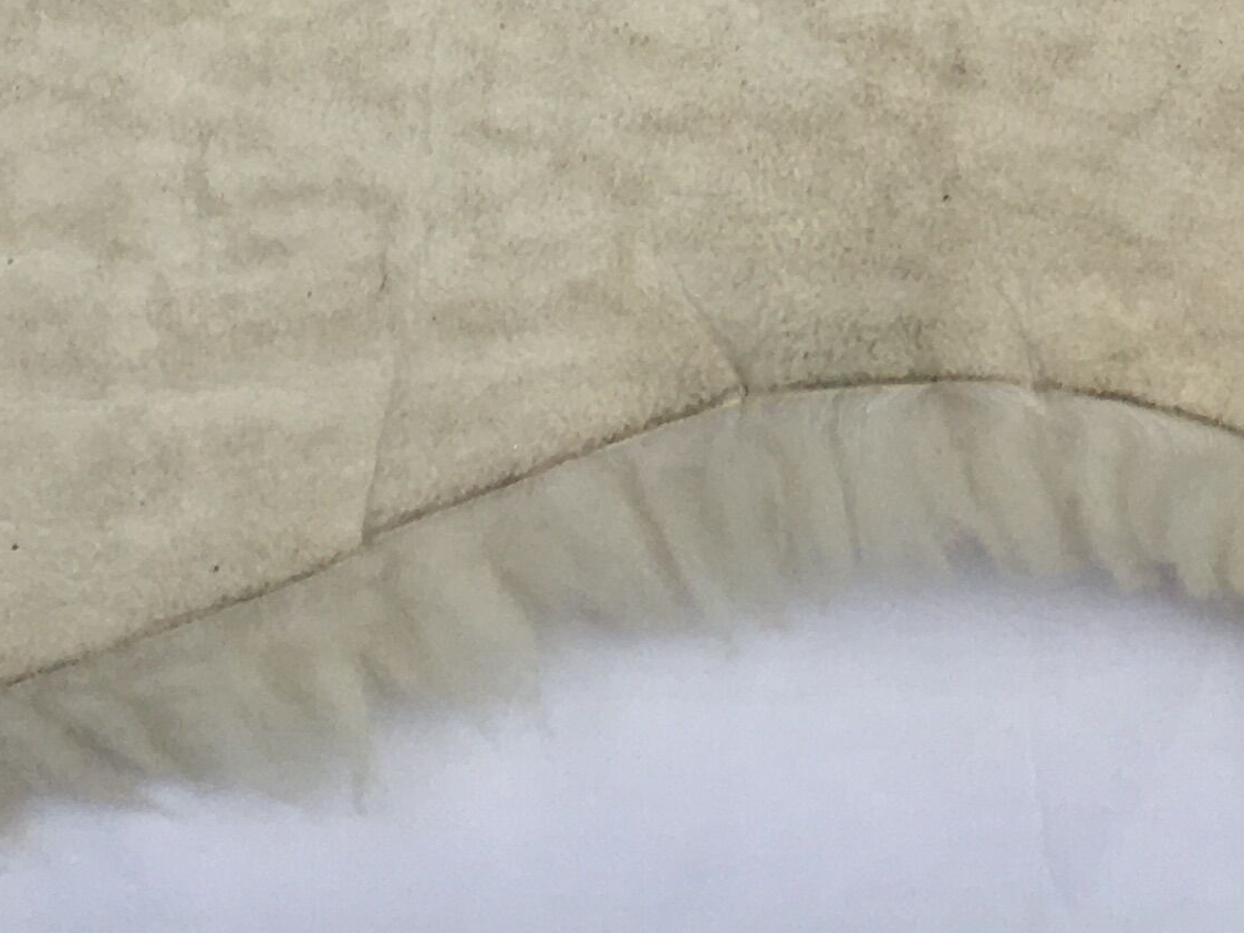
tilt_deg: -66.6
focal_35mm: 104
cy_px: -724
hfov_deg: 18.8
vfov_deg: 12.9
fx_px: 3737
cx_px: 852
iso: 25
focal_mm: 4.15
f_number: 2.2
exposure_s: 1/1054
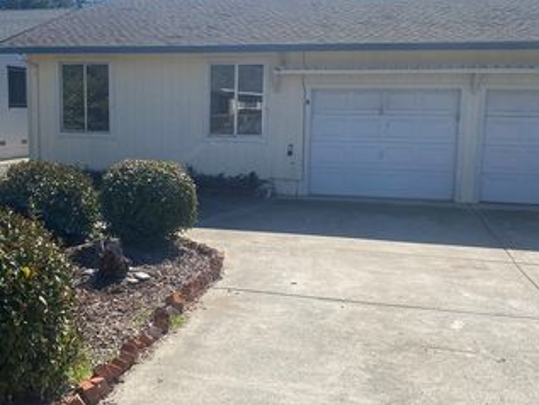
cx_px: 207
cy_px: 193
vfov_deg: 35.2
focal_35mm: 41
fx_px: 639
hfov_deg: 45.4
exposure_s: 1/3125
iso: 32
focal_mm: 4.25
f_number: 1.8
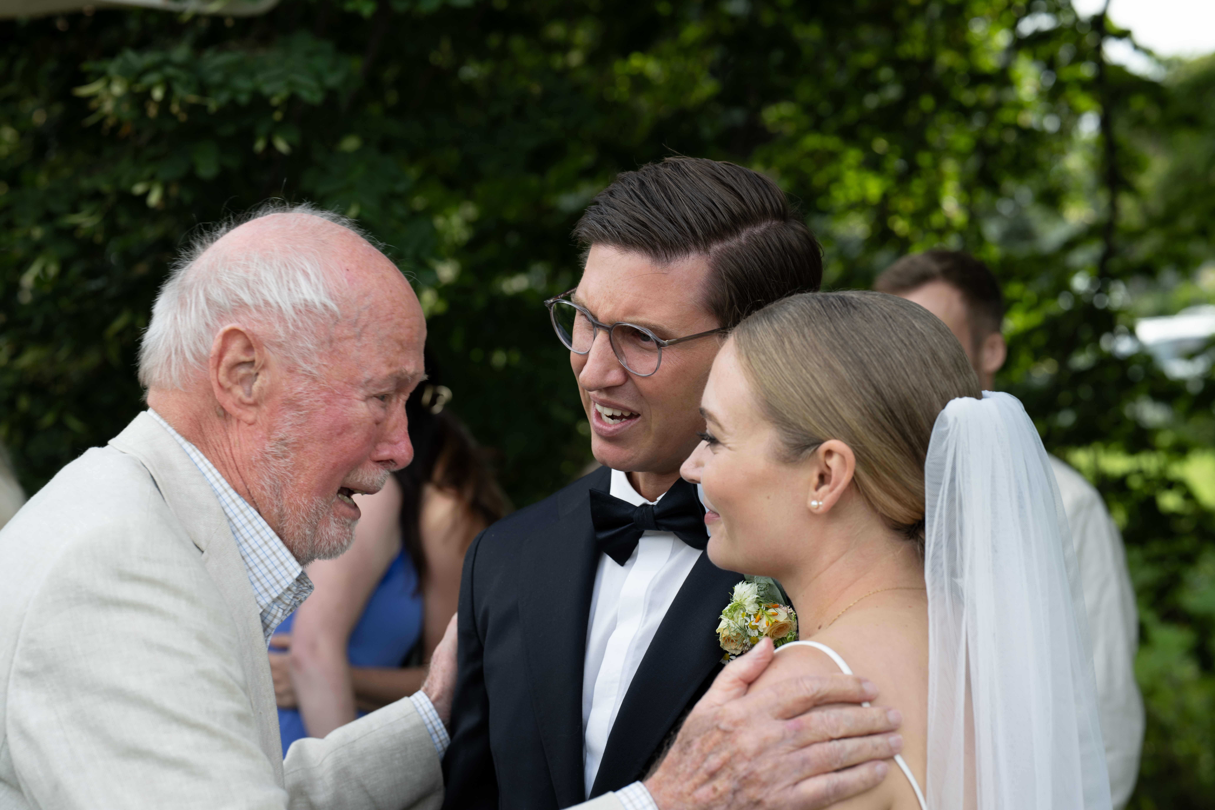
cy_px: 405
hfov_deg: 23.9
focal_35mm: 85
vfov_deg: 16.1
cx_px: 608
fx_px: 2869
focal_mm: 85
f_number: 5.6
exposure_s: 1/125
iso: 160
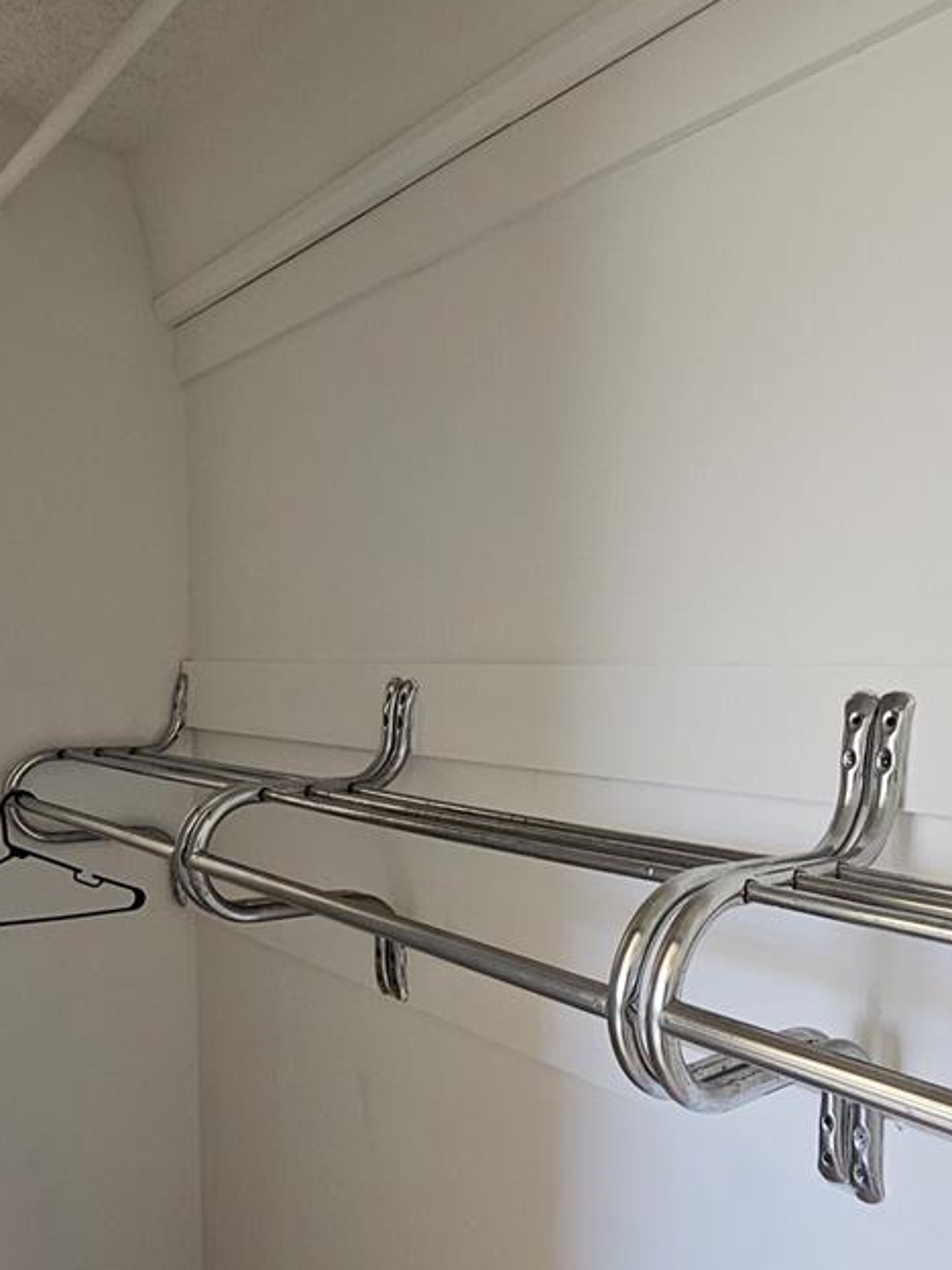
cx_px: 596
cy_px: 743
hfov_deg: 54.3
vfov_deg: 68.9
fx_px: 917
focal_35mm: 25
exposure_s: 1/60
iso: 160
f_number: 2.2
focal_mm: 2.2
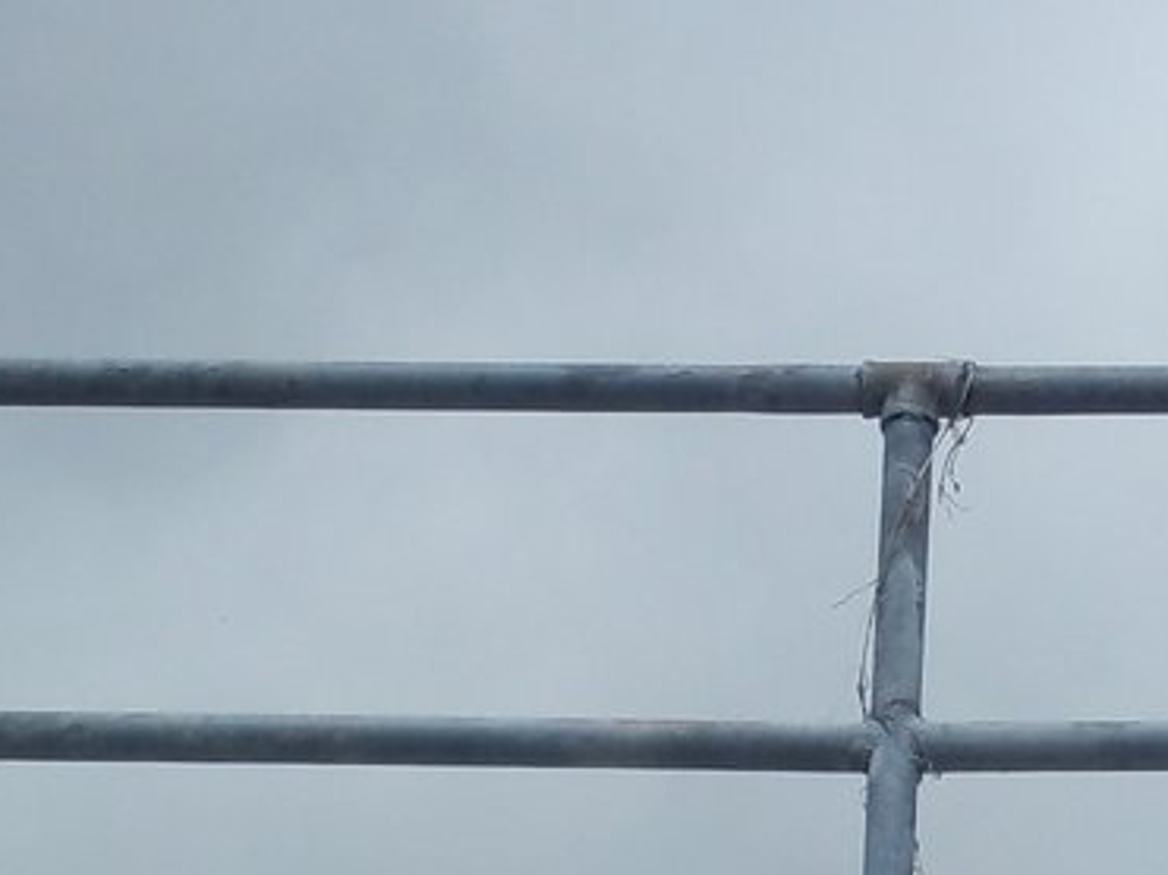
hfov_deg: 6.6
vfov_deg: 5.0
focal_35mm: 298
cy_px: 629
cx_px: 1114
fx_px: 10052
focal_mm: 19.5
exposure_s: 1/800
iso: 80
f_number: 5.6
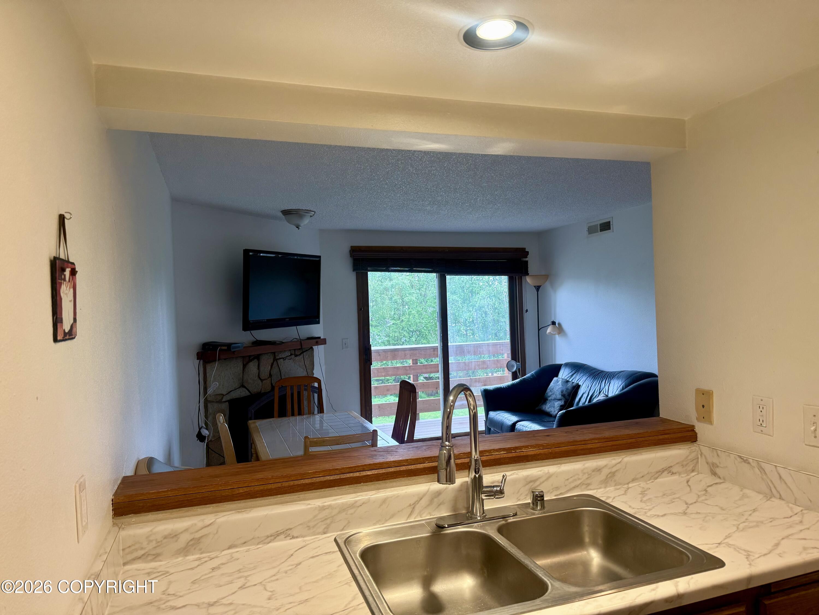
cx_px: 410
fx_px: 568
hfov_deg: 71.6
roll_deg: +2.1
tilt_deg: +0.2
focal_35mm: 24
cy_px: 308
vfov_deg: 56.8
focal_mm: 6.76
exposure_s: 1/120
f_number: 1.78
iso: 160
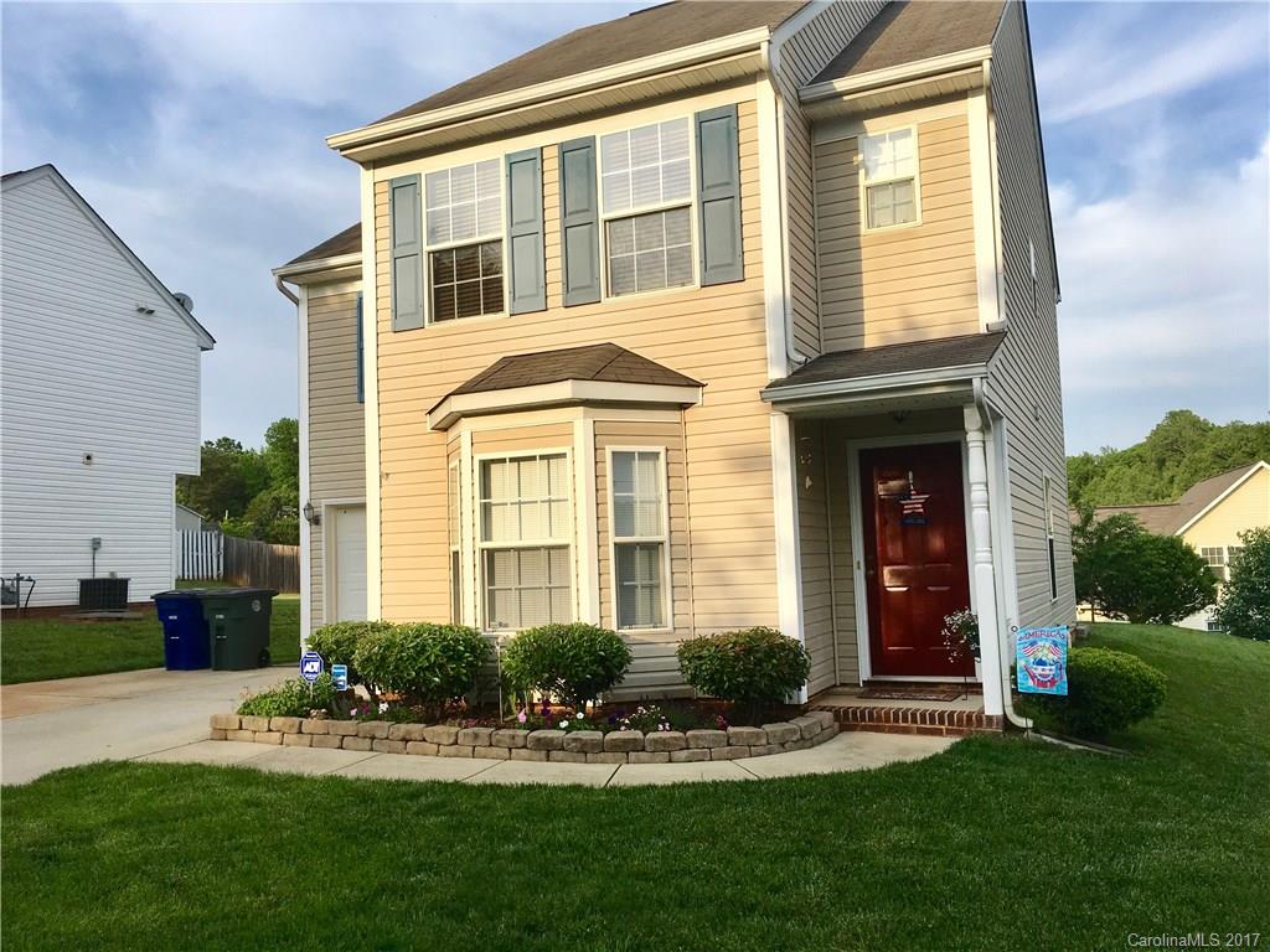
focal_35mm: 29
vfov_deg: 48.2
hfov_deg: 61.7
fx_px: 1064
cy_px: 476
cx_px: 635
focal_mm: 4.15
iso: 25
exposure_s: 1/905
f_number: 2.2
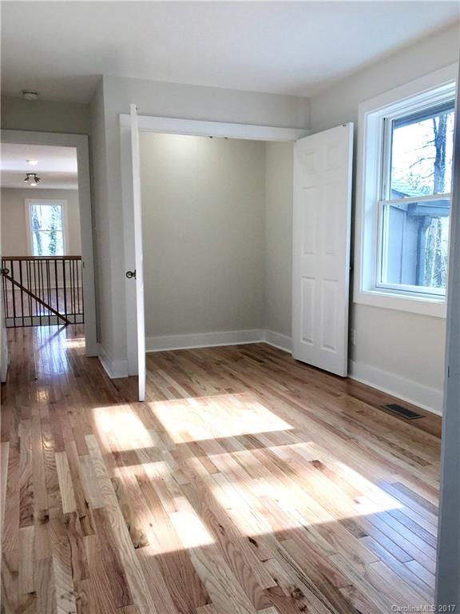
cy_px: 307
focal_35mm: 29
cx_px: 230
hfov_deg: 48.2
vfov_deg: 61.7
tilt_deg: -6.7
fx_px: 514
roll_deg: -0.5
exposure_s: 1/120
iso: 32
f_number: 2.2
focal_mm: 4.15
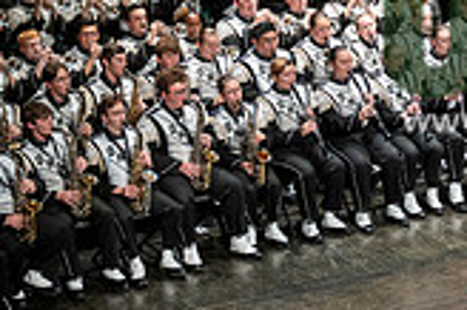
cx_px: 598
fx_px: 2942
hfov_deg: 8.9
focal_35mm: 227
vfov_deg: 6.0
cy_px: 21
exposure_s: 1/500
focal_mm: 64
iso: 1250
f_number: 2.8
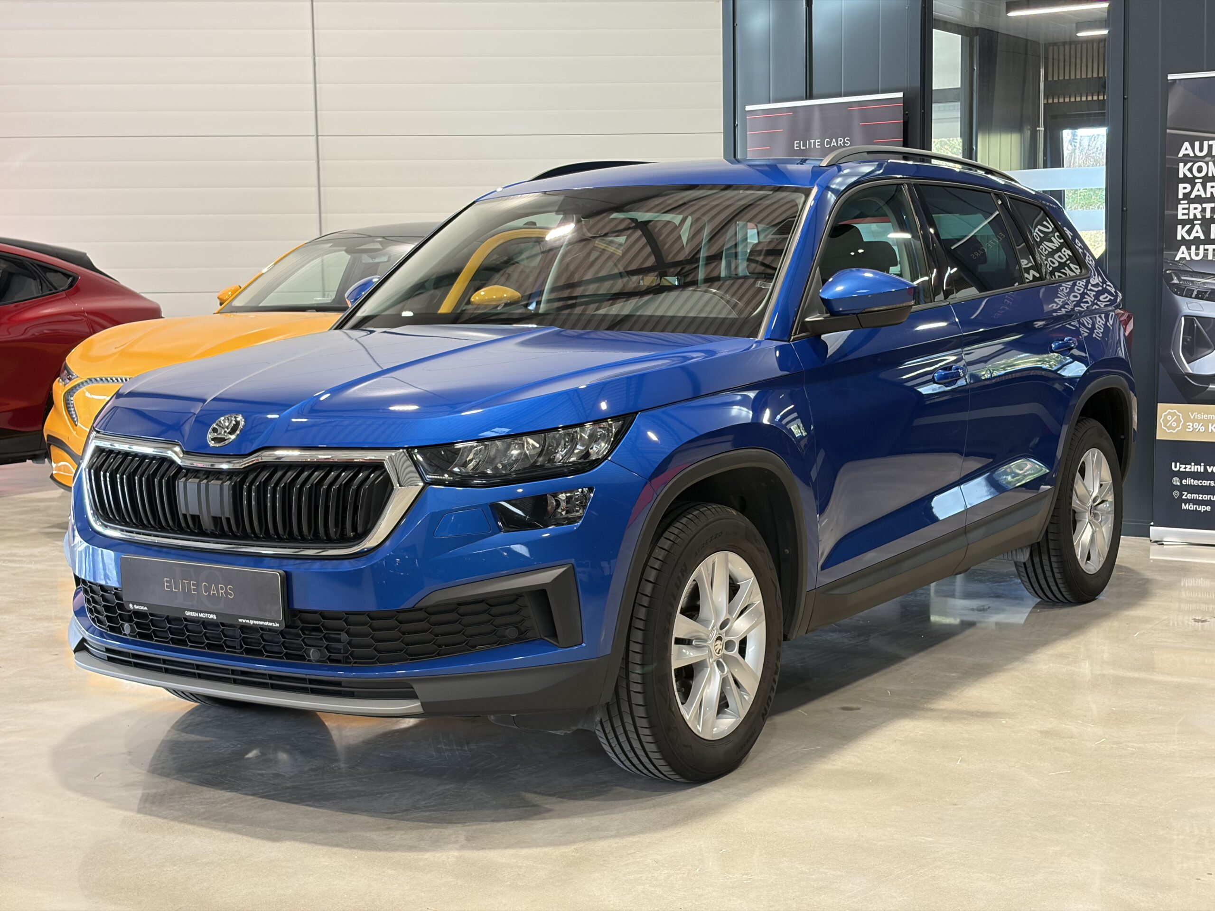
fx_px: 1825
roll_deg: +1.3
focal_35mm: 52
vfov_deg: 28.0
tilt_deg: -5.4
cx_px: 608
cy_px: 456
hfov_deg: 36.8
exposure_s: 1/60
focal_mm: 5.96
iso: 64
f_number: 1.6
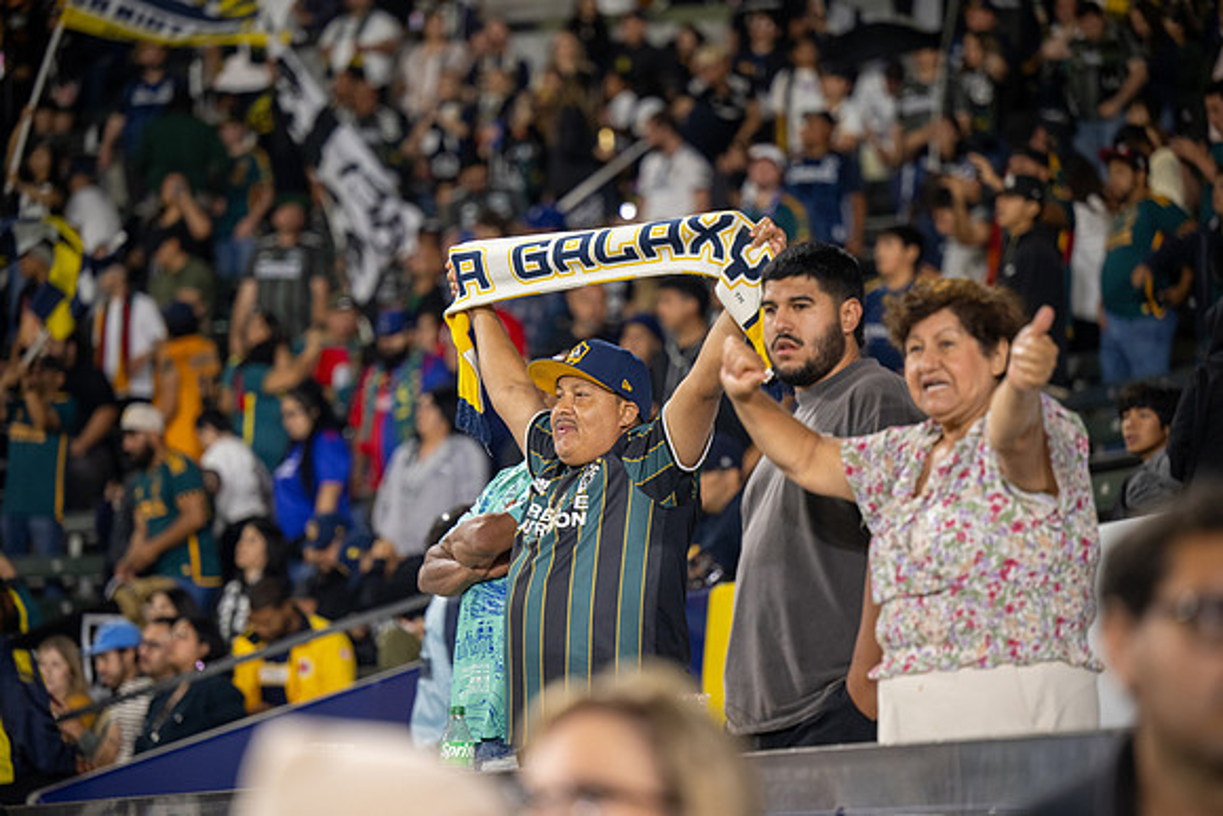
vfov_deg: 11.4
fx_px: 4077
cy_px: 408
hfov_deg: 17.1
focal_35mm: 120
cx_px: 612
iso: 1250
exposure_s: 1/200
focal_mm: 120
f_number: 2.8
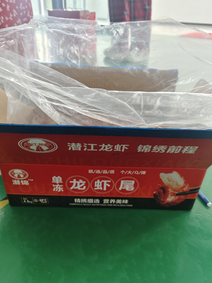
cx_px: 104
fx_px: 196
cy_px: 137
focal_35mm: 24
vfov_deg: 71.6
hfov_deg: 56.8
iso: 1025
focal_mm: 5.56
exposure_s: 1/50
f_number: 1.88
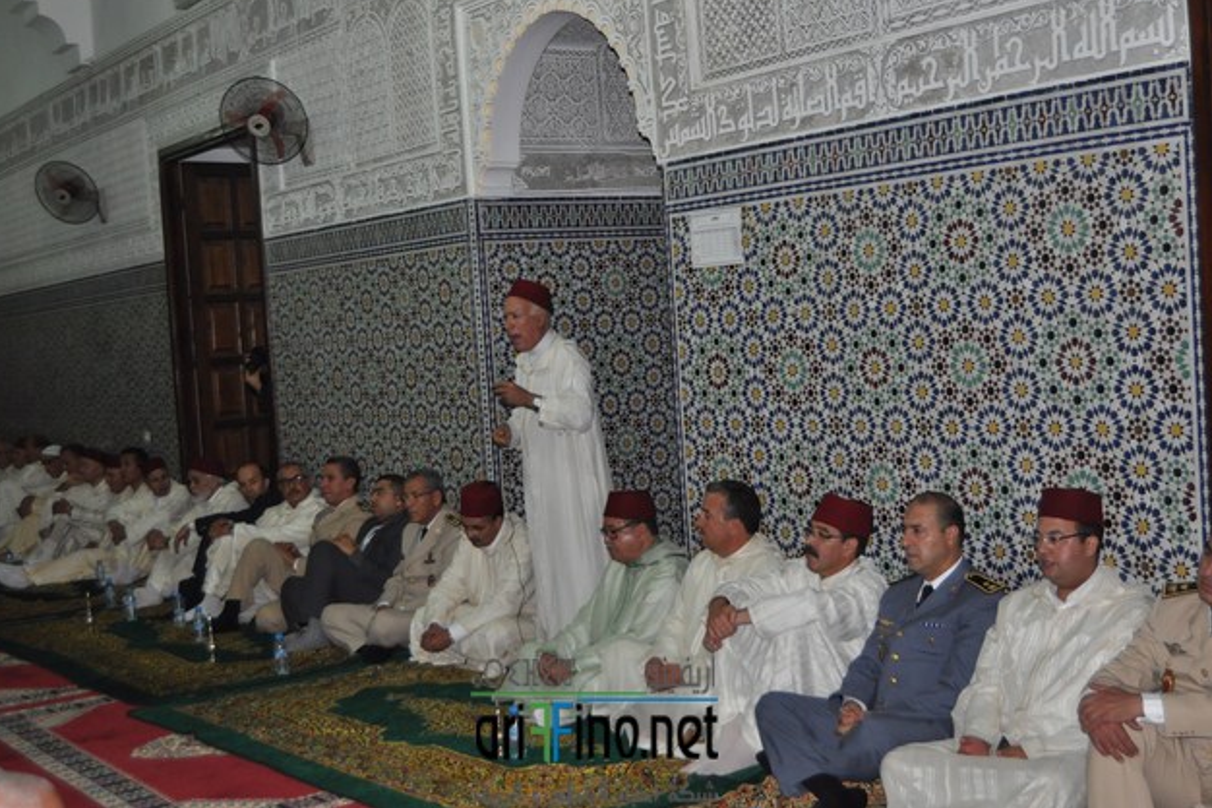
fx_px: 1599
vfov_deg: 28.3
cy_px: 398
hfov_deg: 41.5
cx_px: 594
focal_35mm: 48
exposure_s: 1/60
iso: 800
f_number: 4.2
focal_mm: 31
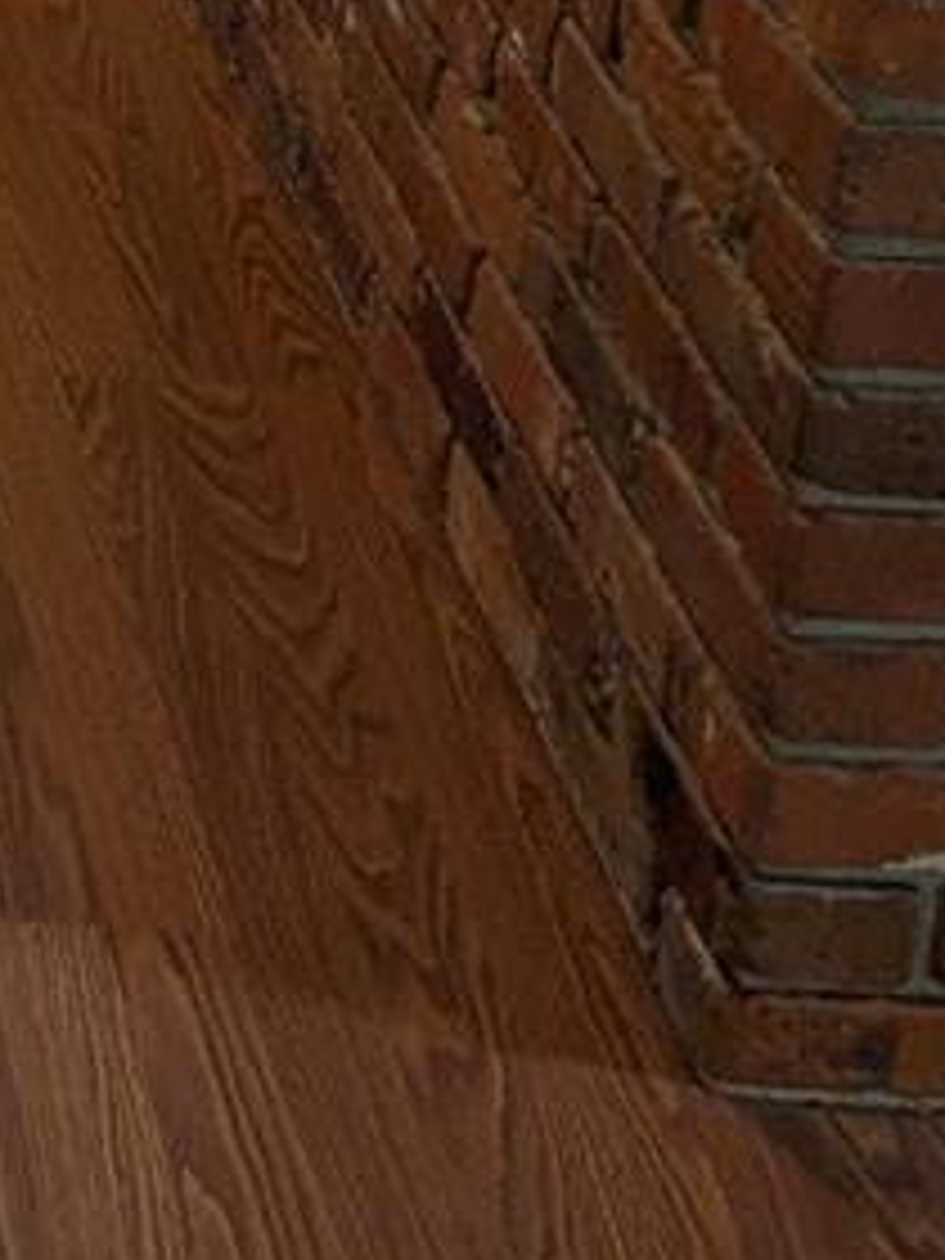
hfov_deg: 12.5
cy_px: -626
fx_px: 3749
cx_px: -1015
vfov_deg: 17.2
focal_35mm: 103
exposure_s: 1/24
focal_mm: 6.81
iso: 78
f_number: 1.85
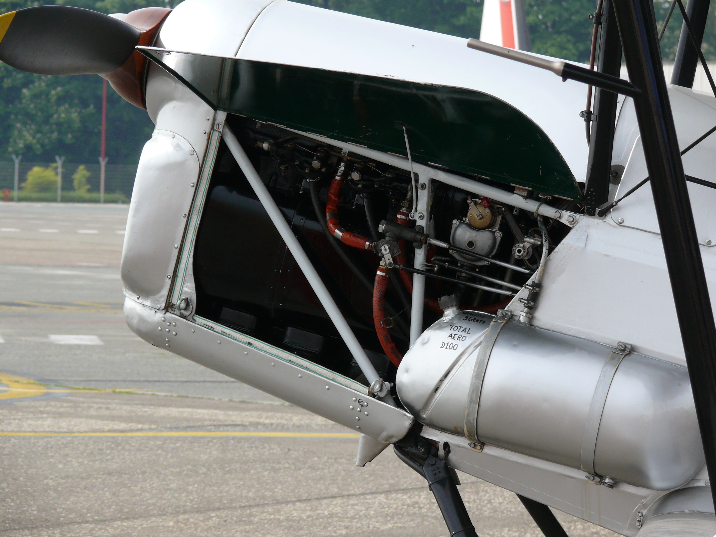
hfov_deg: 8.6
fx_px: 4778
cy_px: 268
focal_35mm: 231
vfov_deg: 6.4
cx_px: 358
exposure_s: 1/250
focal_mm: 48.9
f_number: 5.6
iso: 100
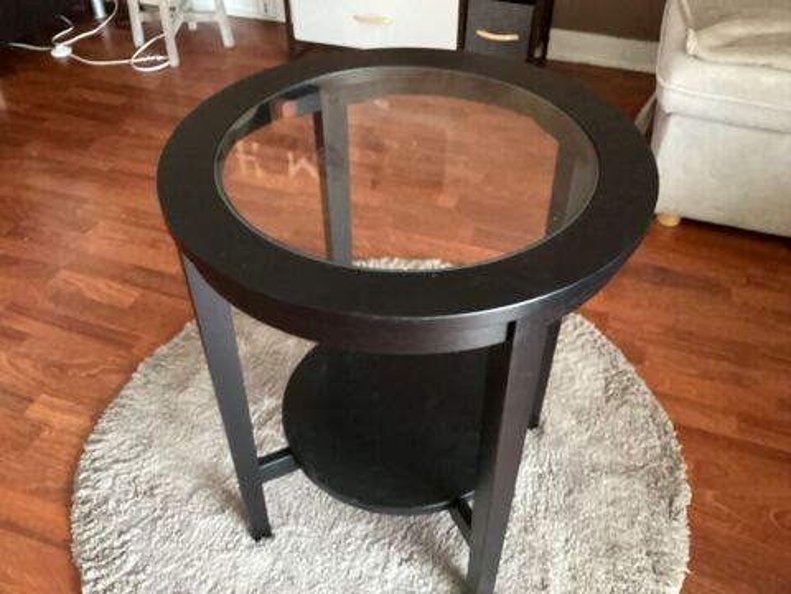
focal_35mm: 31
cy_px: 297
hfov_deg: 58.4
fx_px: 708
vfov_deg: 45.4
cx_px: 396
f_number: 2.4
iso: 800
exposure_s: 1/24
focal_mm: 3.3
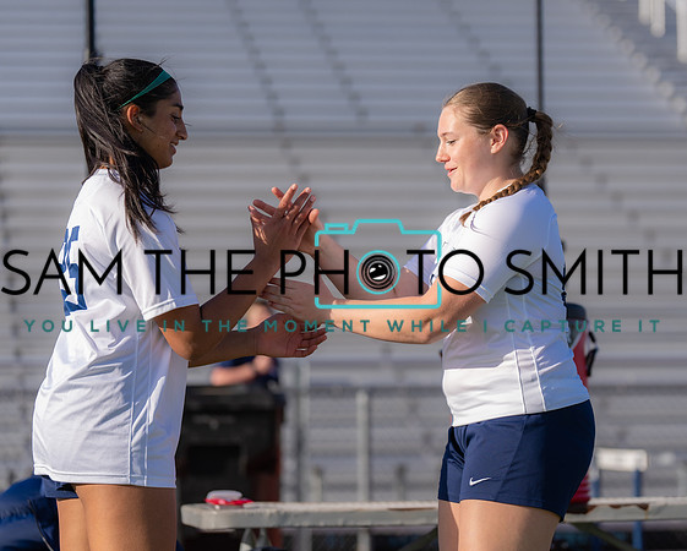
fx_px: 2883
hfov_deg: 13.6
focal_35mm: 142
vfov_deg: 10.9
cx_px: 440
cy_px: 261
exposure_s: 1/3200
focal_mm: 115
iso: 200
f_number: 2.8
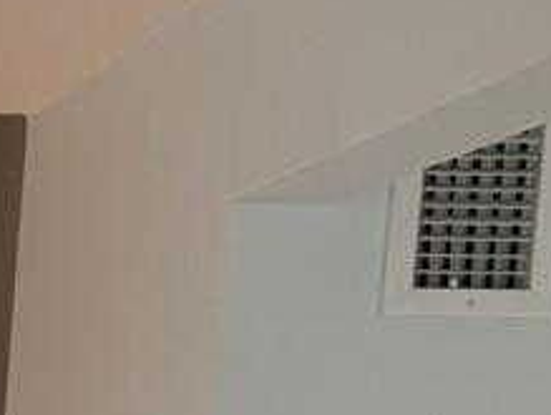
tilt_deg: -8.7
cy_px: 996
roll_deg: -1.8
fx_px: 2790
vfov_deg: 7.9
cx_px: -1004
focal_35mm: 175
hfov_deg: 9.3
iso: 100
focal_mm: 6.76
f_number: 1.78
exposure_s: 1/677
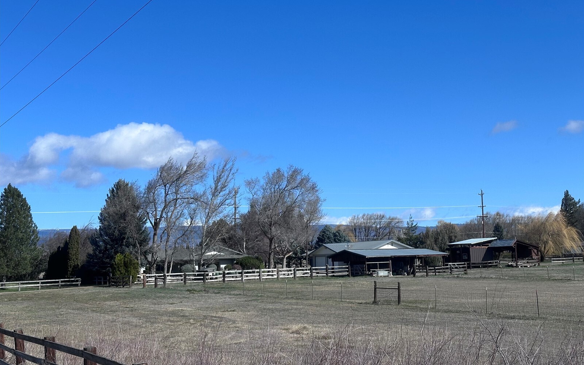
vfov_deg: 25.4
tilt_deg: +6.6
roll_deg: +1.4
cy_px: 178
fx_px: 812
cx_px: 292
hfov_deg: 39.6
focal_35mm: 51
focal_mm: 6.86
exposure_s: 1/5000
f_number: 1.78
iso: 64
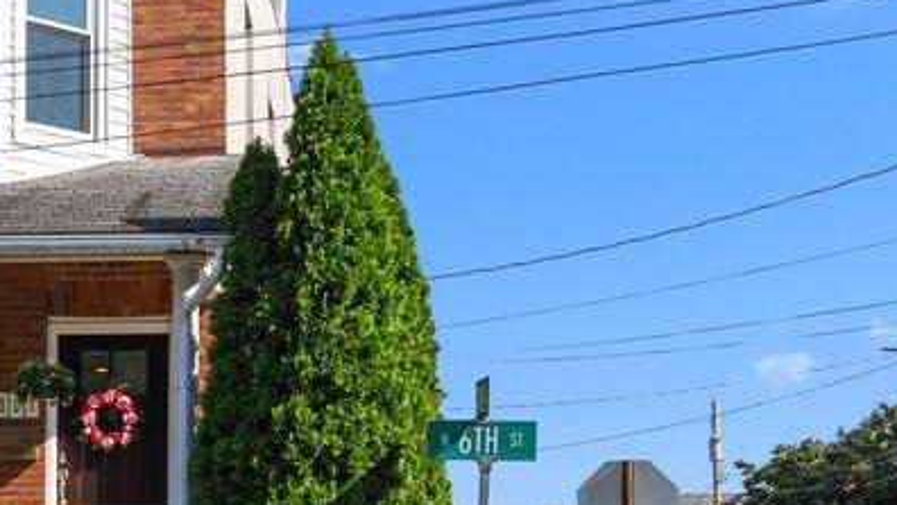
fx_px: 1546
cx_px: -163
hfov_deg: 28.4
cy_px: 240
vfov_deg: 18.6
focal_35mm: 65
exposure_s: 1/500
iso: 800
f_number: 11
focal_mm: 24
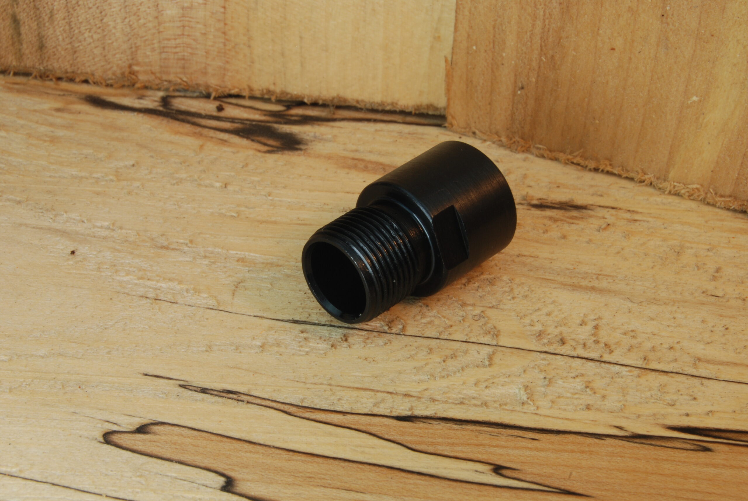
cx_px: 374
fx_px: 1716
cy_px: 250
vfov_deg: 16.6
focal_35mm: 82
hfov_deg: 24.6
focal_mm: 55
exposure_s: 1/13
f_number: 22
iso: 200
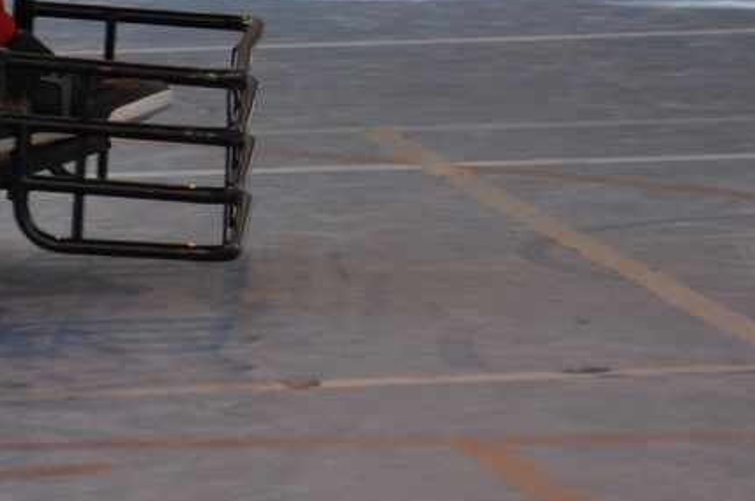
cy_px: -158
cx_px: -256
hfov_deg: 4.9
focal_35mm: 421
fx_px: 8813
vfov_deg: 3.2
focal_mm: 75
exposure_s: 1/80
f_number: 5.3
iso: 400
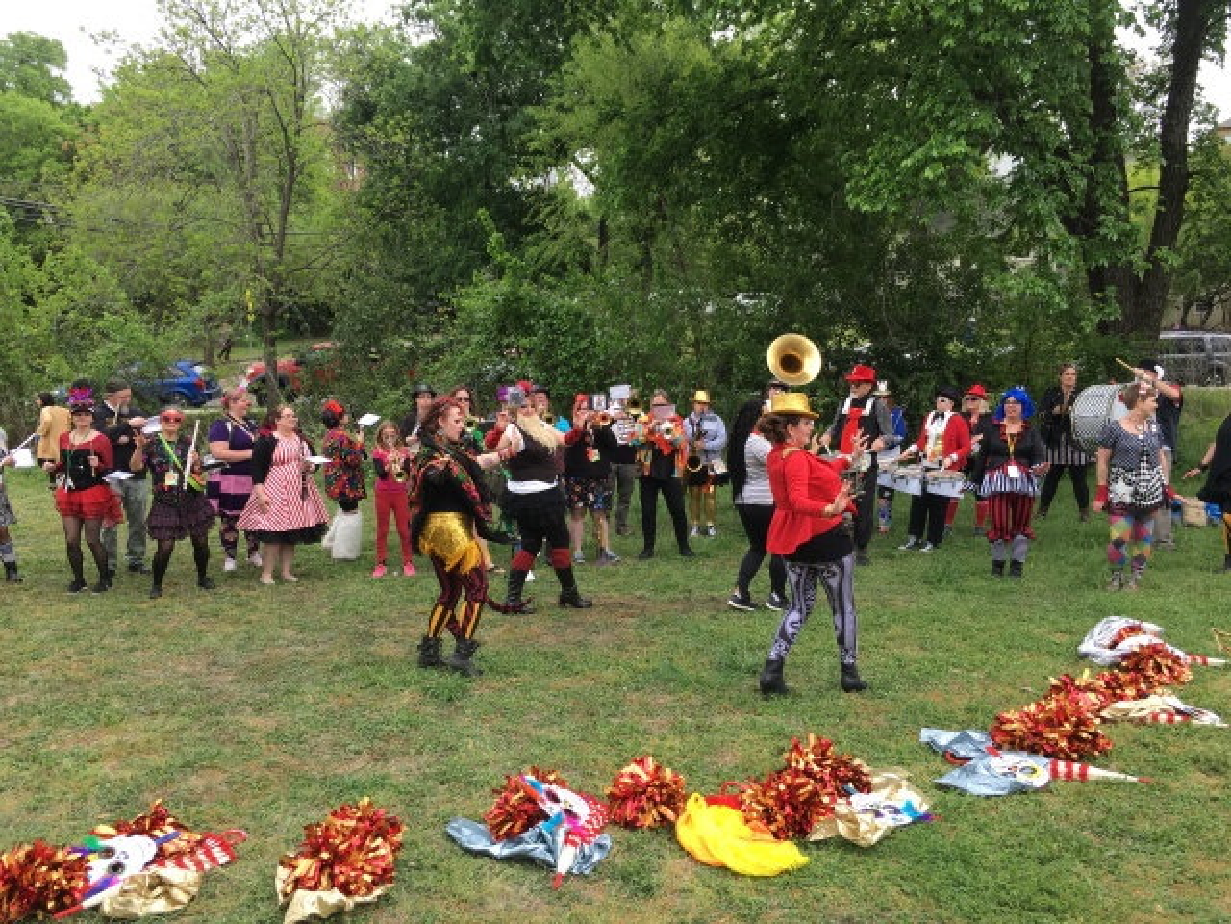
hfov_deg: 61.7
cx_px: 616
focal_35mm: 29
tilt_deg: -5.4
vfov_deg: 48.2
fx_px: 1031
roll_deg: -0.3
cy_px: 462
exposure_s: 1/237
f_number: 2.2
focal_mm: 4.15
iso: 25
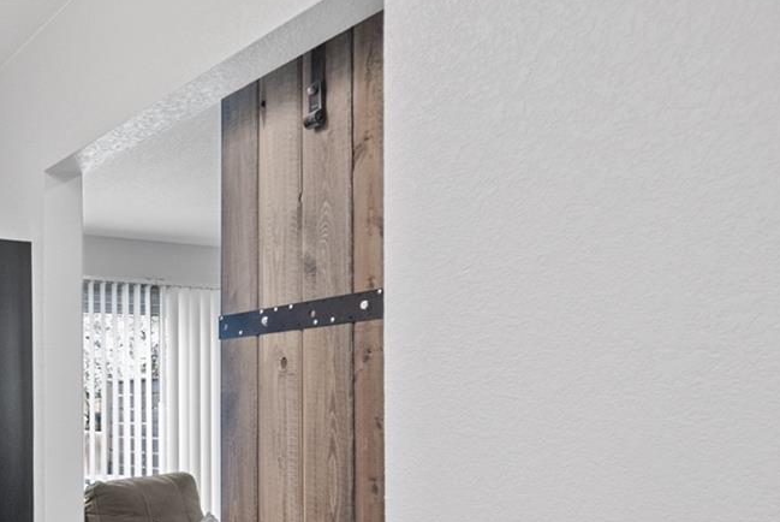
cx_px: -1
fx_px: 802
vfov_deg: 35.1
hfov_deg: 44.1
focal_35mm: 37
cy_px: 398
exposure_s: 1/6
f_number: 3.5
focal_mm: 10
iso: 200
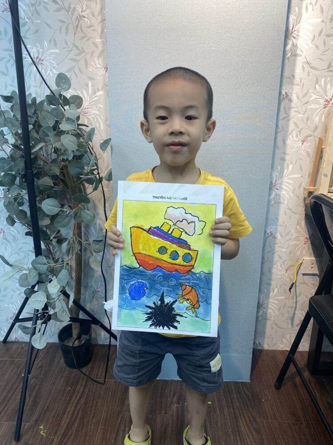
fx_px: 333
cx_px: 166
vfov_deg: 67.3
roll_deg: -3.3
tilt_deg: -17.6
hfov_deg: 53.1
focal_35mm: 26
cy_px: 222
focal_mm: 4.25
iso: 32
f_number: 1.8
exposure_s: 1/102
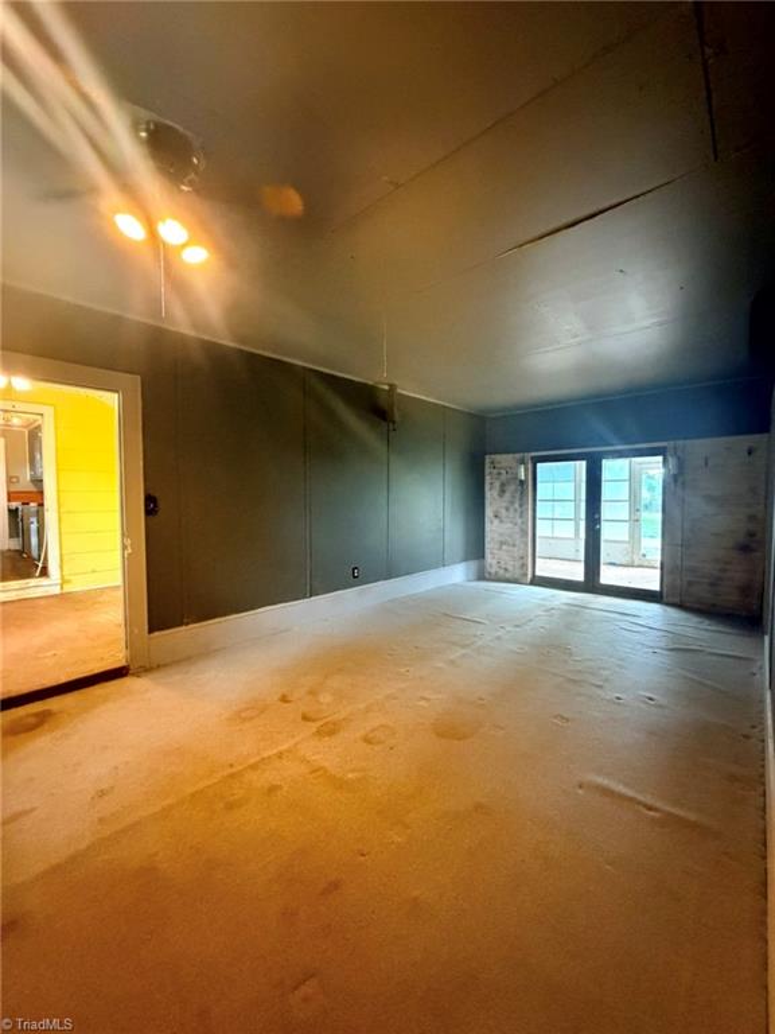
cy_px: 517
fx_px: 418
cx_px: 388
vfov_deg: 102.1
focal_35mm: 14
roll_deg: +0.1
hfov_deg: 85.7
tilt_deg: -2.3
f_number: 2.2
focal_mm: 2.22
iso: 1000
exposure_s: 1/60
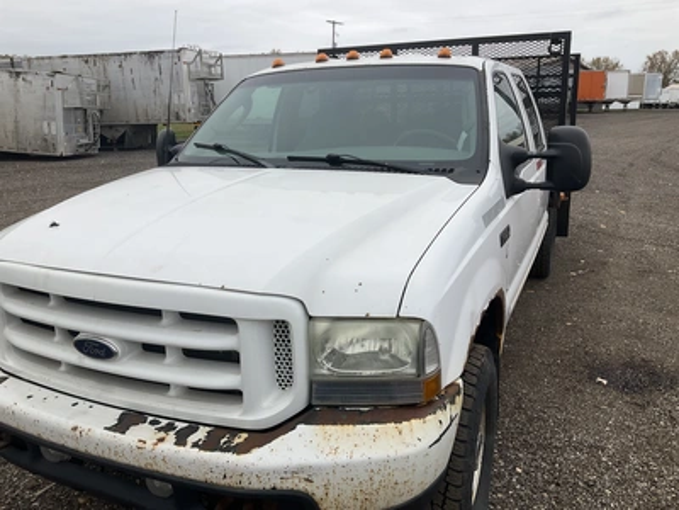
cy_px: 255
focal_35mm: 29
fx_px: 569
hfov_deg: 61.7
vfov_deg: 48.2
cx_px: 340
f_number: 1.8
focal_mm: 3
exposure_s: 1/674
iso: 25
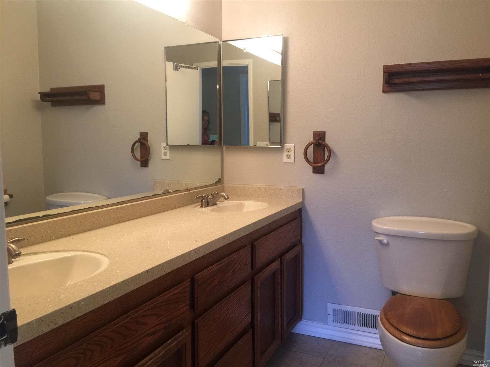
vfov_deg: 48.2
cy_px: 184
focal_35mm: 29
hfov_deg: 61.7
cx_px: 245
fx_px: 410
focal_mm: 4.15
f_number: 2.2
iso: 64
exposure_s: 1/15
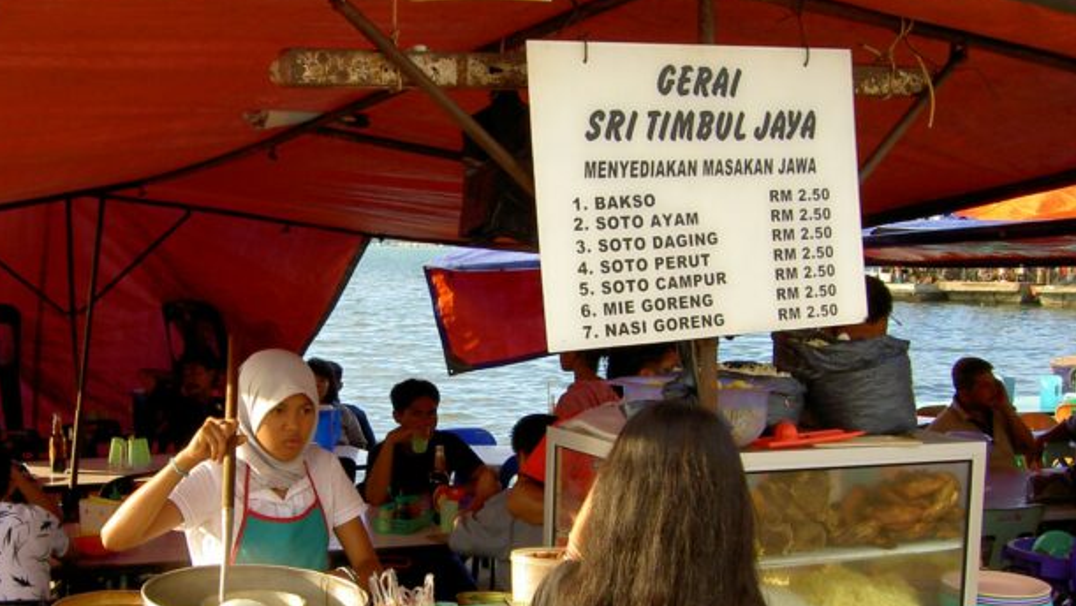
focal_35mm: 52
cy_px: 368
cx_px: 486
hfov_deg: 39.8
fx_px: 1484
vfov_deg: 23.0
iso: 50
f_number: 4.9
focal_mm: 6.3
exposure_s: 1/100
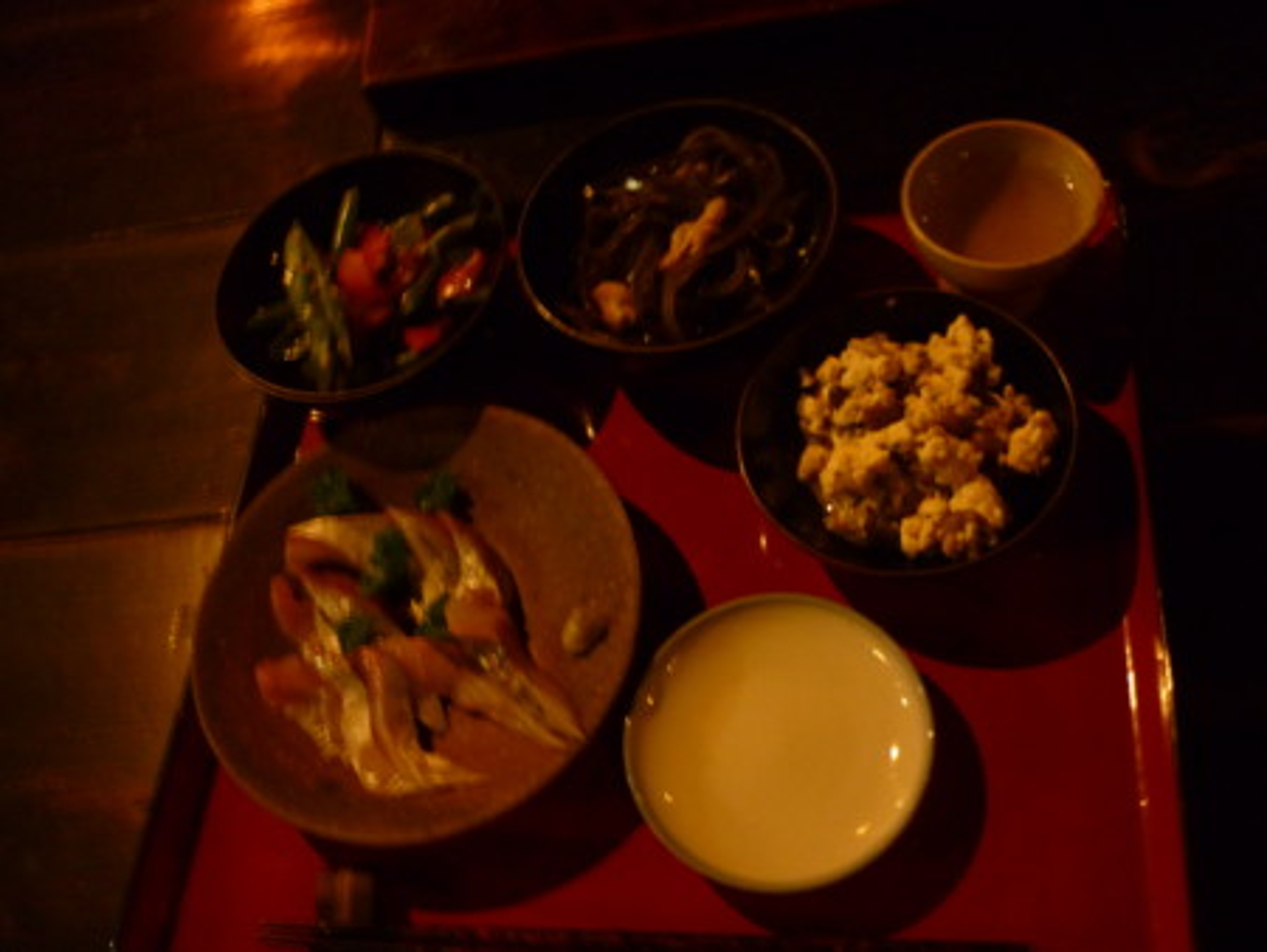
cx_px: 634
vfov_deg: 43.0
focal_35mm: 33
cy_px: 476
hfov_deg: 55.3
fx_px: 1208
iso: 400
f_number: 2.8
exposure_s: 1/4
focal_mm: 5.5
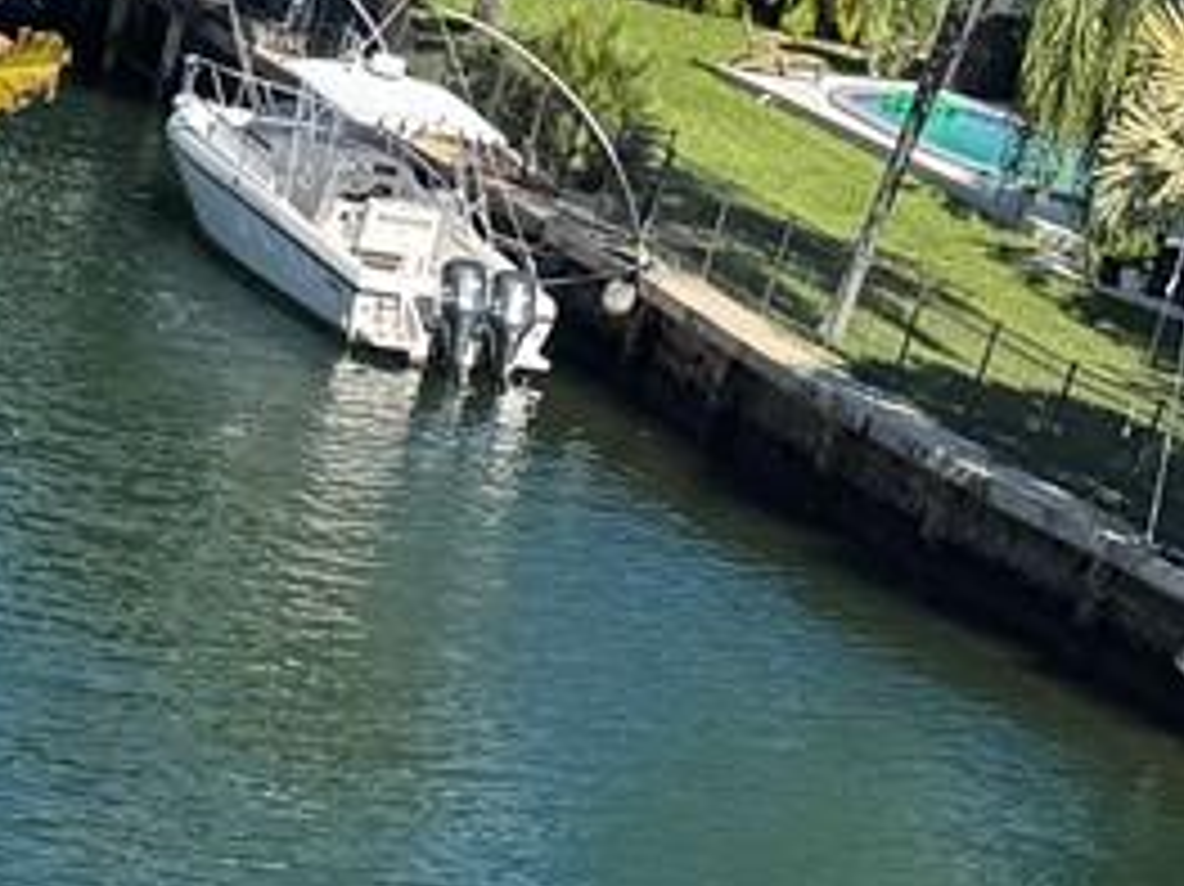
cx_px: -383
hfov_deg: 13.0
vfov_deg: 8.5
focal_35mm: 146
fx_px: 4991
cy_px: 2667
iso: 80
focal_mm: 6.76
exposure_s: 1/2833
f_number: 1.78
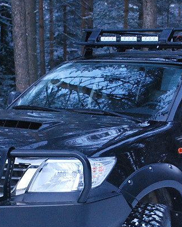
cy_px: 163
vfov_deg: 18.7
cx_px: 105
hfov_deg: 15.1
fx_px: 686
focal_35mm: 102
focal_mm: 30
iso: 1250
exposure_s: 1/30
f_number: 4.8
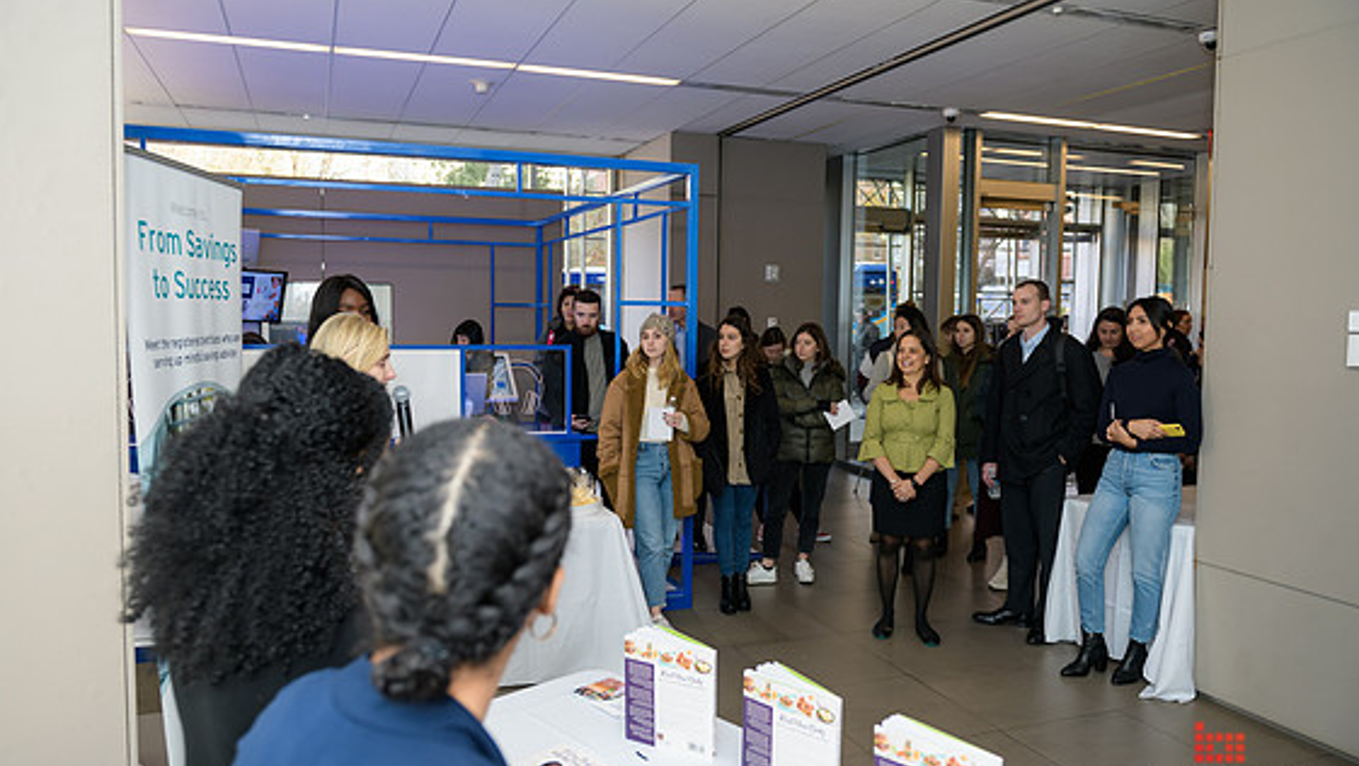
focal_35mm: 26
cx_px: 664
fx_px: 937
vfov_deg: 44.4
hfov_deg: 71.9
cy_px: 379
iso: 200
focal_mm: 24
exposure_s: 1/125
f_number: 3.2
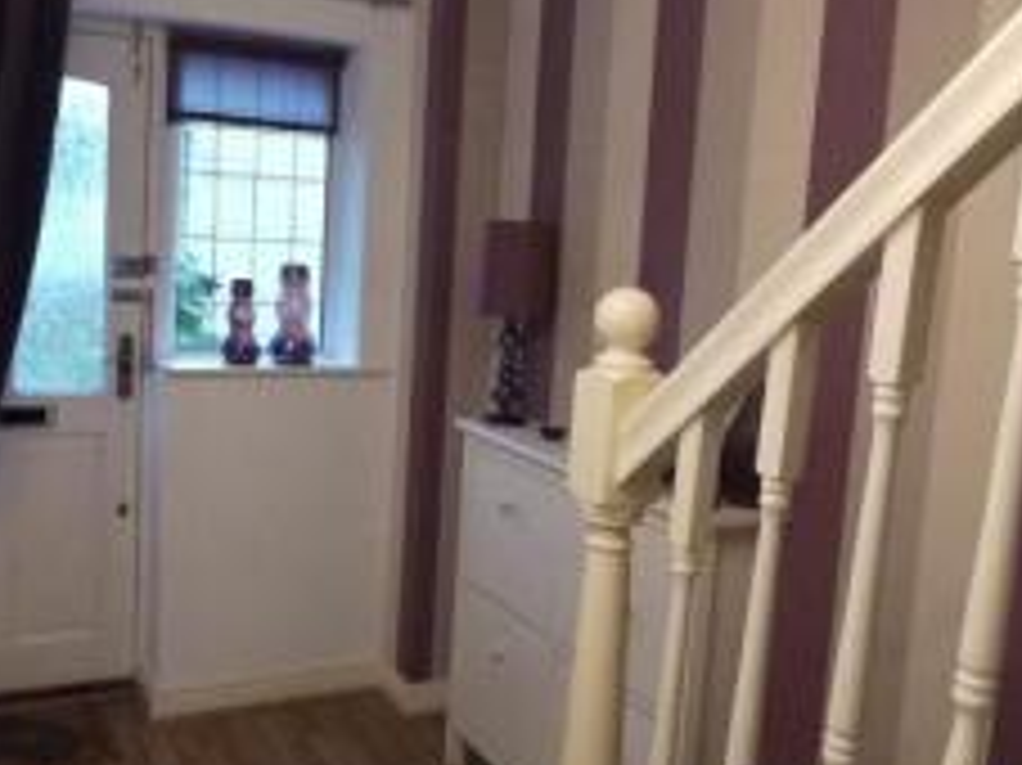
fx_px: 1062
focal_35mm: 36
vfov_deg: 39.6
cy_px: 371
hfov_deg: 51.4
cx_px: 484
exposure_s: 1/50
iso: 800
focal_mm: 7
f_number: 4
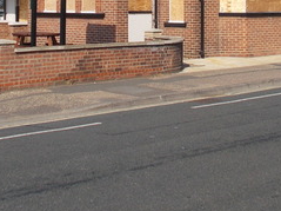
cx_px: 155
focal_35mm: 91
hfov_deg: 21.5
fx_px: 738
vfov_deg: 15.5
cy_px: -57
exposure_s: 1/160
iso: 80
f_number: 9.2
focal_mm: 6
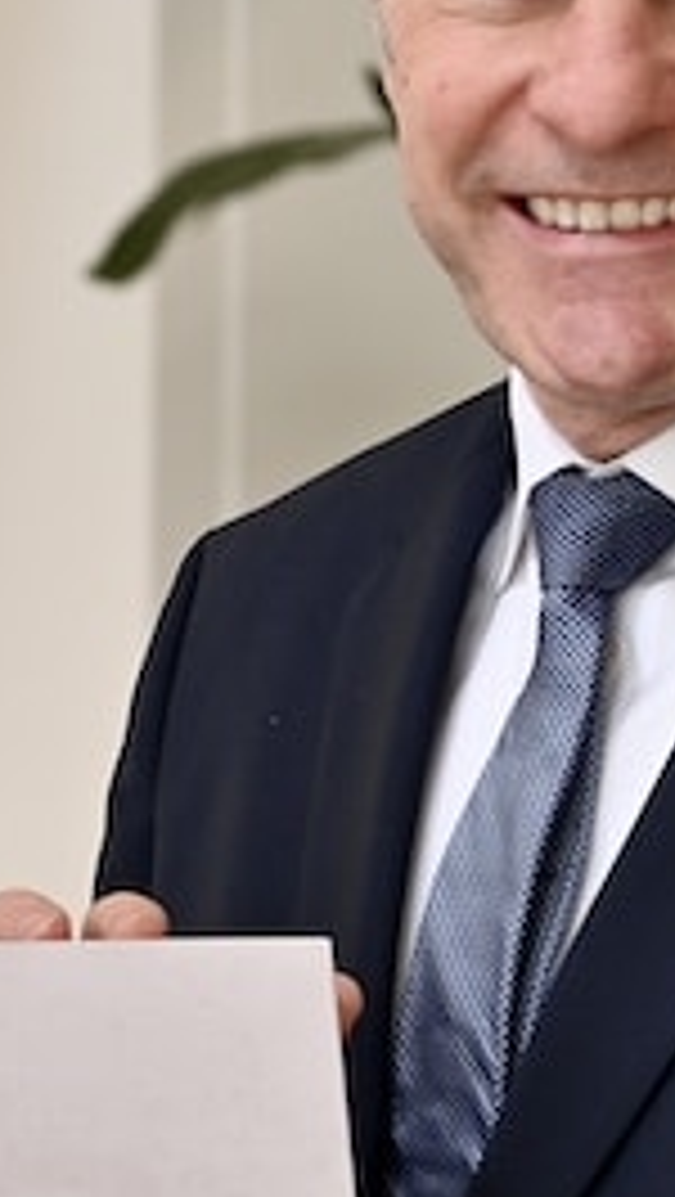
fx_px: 7050
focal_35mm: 222
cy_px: 587
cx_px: -558
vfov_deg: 9.7
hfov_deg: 5.4
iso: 125
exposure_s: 1/100
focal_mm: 55
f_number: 3.5
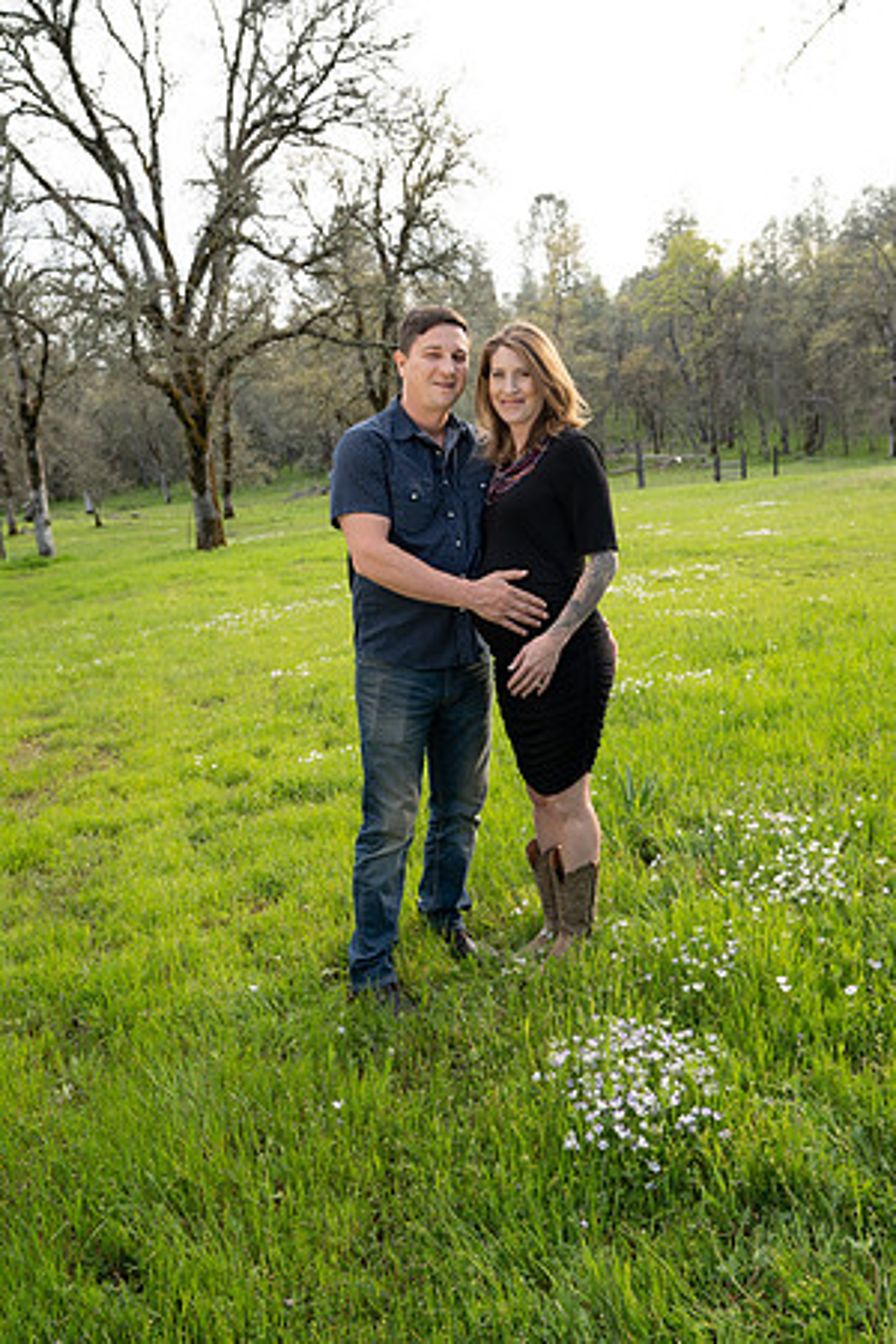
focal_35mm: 28
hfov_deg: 46.4
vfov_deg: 65.5
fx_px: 1045
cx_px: 448
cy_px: 672
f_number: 4.5
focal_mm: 28
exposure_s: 1/125
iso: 200
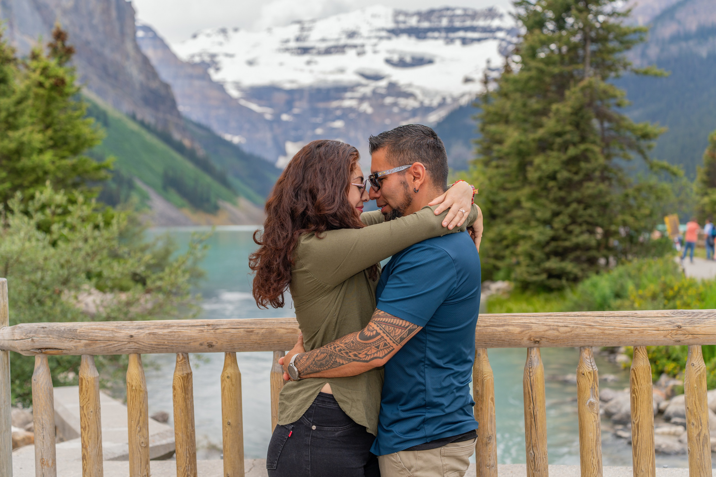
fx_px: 915
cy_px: 238
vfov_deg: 29.2
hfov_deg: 42.7
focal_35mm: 46
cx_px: 358
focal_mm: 46
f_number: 3.2
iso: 160
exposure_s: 1/400
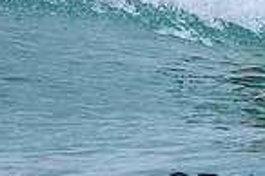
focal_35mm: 3185
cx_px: 303
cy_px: -112
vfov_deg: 0.4
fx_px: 23419
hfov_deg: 0.6
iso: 450
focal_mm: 800
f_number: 6.3
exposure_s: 1/2000
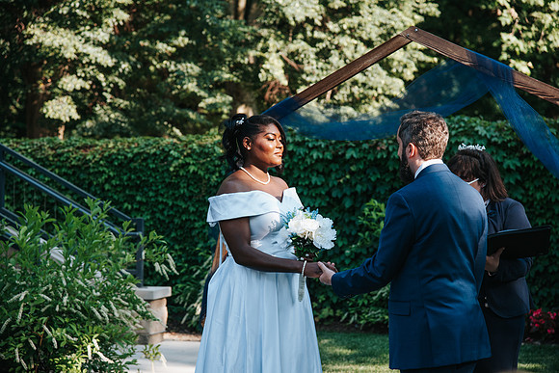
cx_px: 280
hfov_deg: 22.1
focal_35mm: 92
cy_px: 186
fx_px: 1429
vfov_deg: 14.9
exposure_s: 1/320
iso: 400
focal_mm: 92
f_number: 4.5
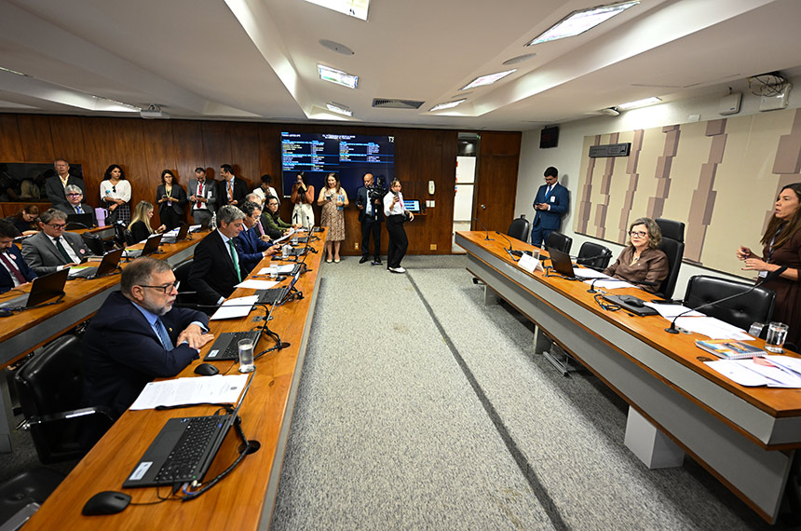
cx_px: 400
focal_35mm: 18
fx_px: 400
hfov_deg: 90.1
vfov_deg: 67.2
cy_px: 266
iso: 1600
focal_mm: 18
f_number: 2.8
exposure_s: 1/100
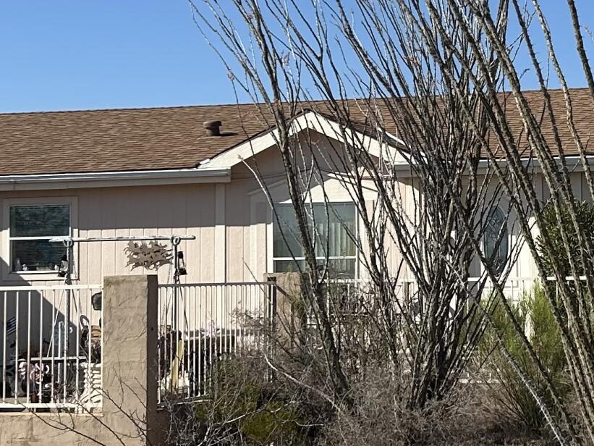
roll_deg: +0.9
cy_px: 113
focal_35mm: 95
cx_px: 495
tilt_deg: +4.7
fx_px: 1630
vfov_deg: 15.5
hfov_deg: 20.4
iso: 50
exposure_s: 1/4630
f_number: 1.5
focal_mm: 5.7
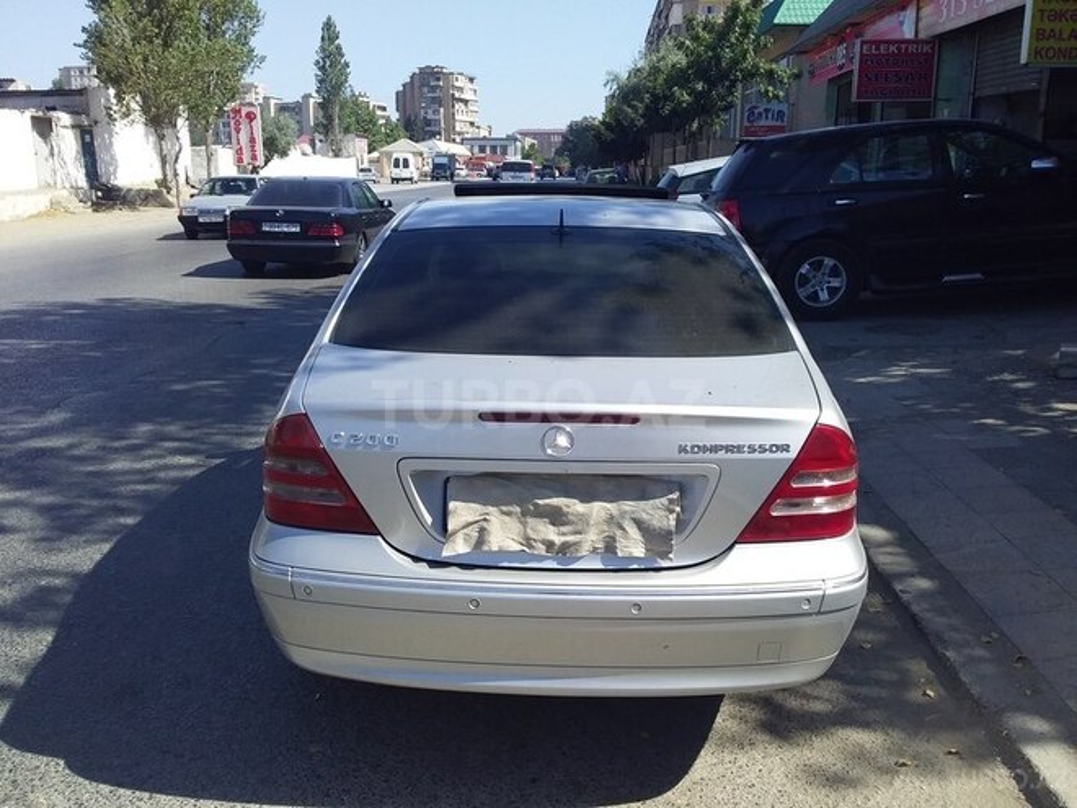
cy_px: 404
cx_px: 538
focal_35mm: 31
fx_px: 964
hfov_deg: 58.4
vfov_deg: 45.4
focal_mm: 3.3
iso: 40
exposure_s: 1/1083
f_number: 2.2
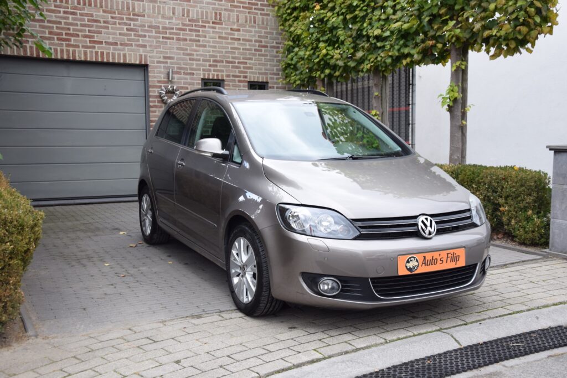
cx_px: 284
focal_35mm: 38
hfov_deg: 51.3
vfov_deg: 35.5
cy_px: 189
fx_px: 591
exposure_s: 1/125
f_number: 5.6
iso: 400
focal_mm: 25
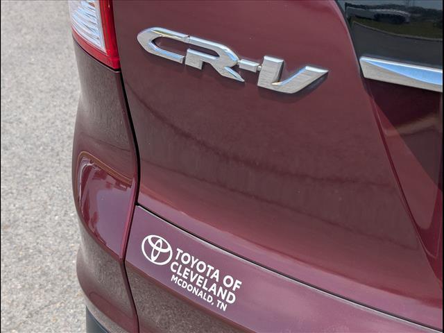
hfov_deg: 38.9
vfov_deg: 29.7
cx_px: 222
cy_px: 166
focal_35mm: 49
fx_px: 628
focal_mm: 6.9
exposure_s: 1/909
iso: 22
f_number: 1.68
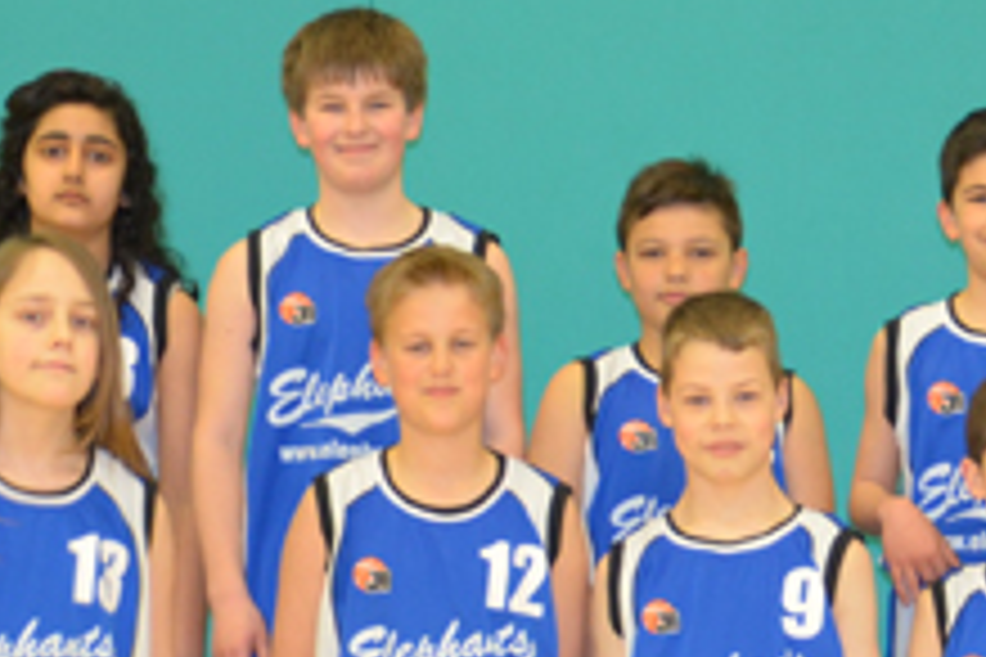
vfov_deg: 7.2
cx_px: 797
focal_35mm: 192
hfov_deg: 10.7
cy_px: 450
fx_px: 5254
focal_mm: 35
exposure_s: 1/30
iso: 640
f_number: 4.5
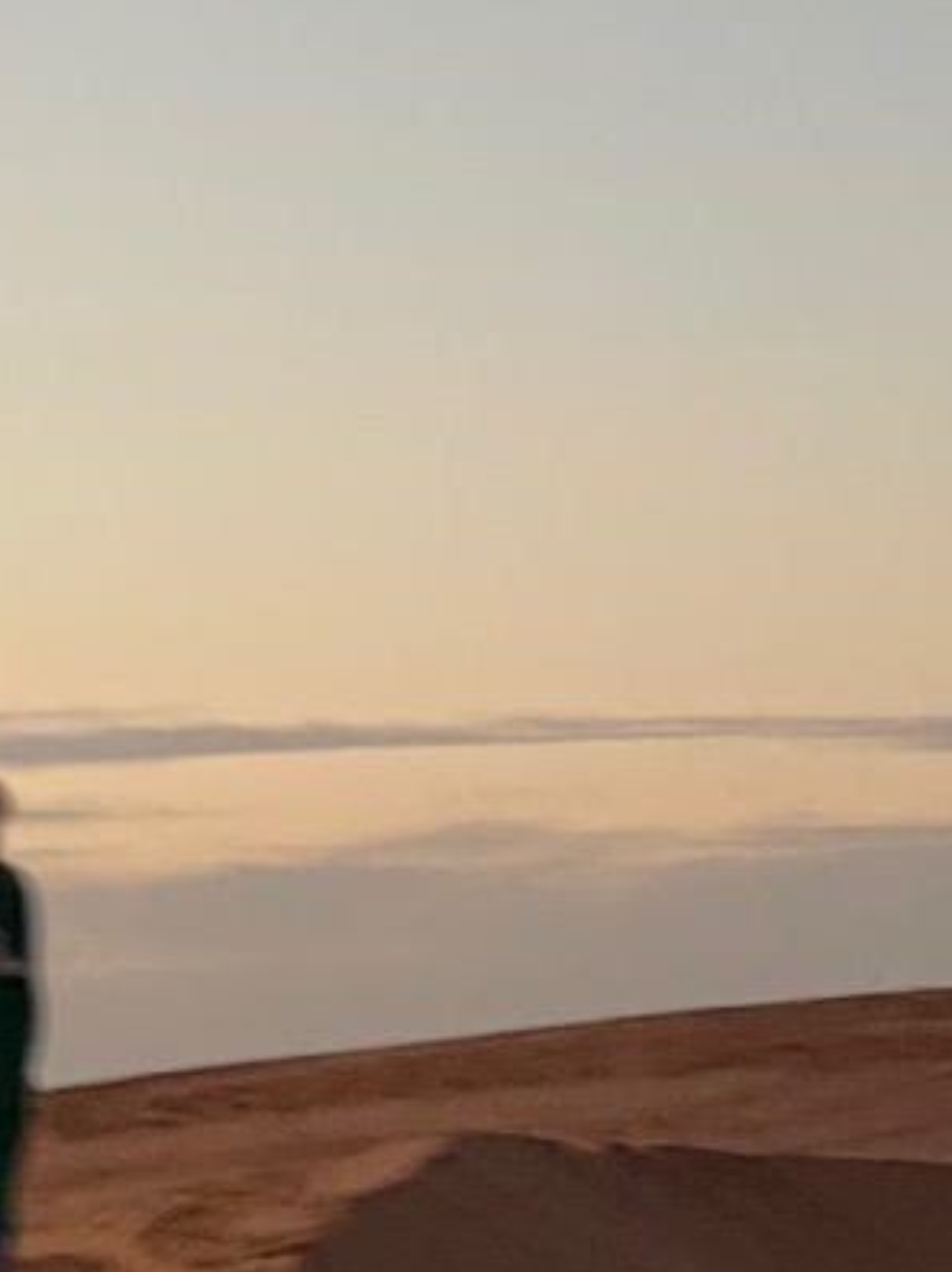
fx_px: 9544
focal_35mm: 260
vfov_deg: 7.6
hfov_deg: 5.7
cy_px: 178
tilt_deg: +2.9
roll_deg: +6.4
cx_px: -158
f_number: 2.2
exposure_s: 1/61
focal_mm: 7.5
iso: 200
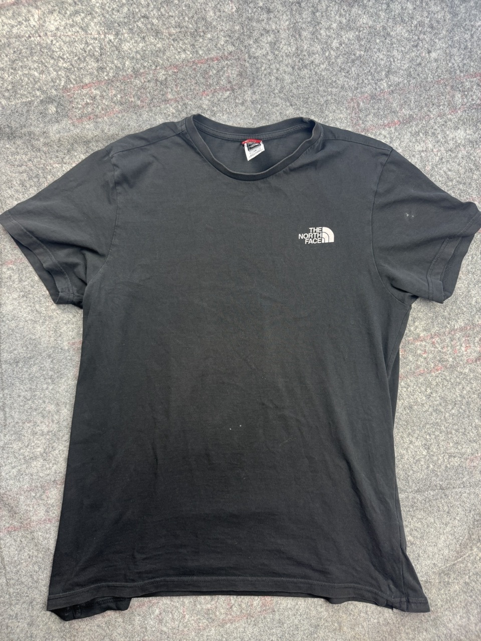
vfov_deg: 71.6
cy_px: 320
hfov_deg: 56.8
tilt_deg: -63.5
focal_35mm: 24
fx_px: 445
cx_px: 240
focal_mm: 6.76
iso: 125
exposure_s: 1/50
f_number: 1.78
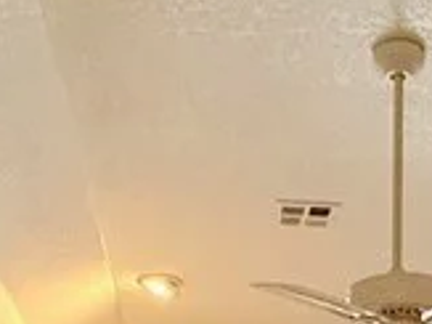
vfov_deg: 13.8
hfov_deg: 22.0
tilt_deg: -1.3
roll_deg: -1.1
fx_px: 1097
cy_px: 675
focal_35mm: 88
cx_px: 334
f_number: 2.2
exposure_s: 1/60
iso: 250
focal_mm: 2.22
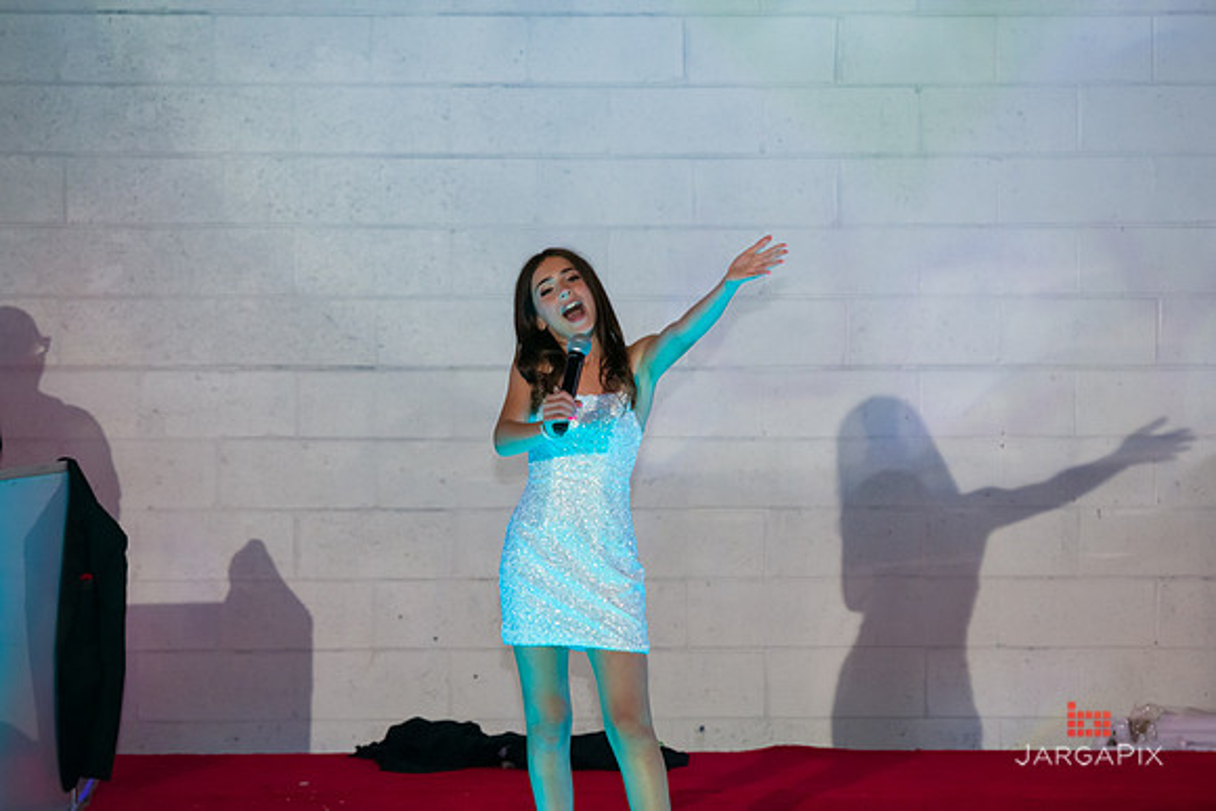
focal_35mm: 145
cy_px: 406
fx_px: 4899
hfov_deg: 14.2
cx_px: 608
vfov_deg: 9.5
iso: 1600
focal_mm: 145
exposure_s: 1/125
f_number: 3.5
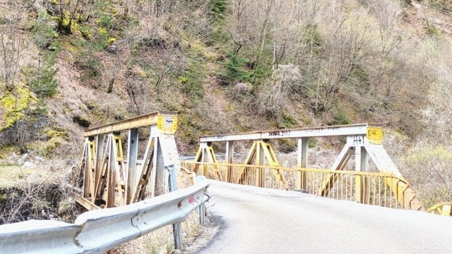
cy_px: 90
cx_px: 230
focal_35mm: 49
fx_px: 587
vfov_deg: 24.3
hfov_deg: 42.1
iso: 80
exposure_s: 1/99.9
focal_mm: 6.14
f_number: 1.65
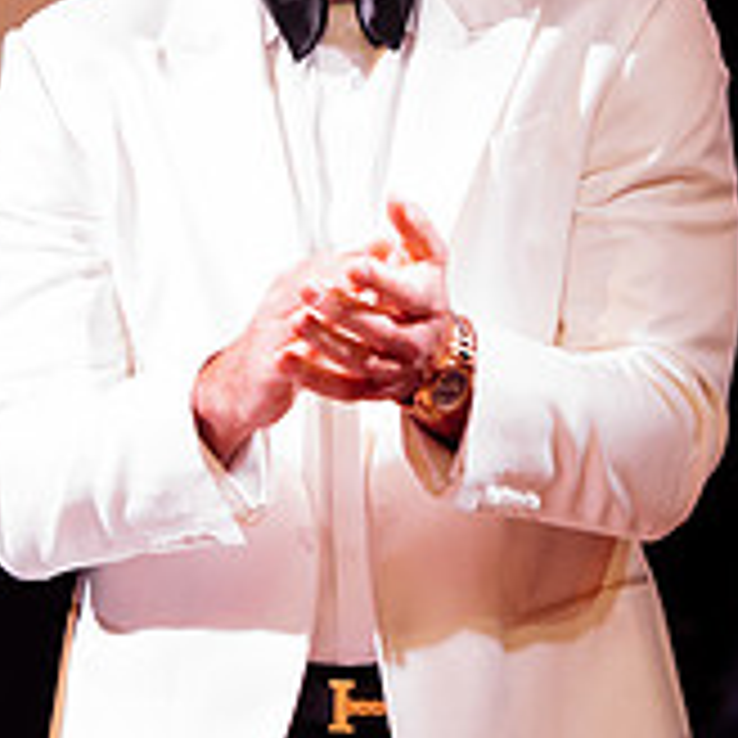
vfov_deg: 4.8
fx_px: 8707
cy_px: -7
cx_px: 441
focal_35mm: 361
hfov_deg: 4.9
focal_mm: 120
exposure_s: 1/200
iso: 2000
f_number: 3.5
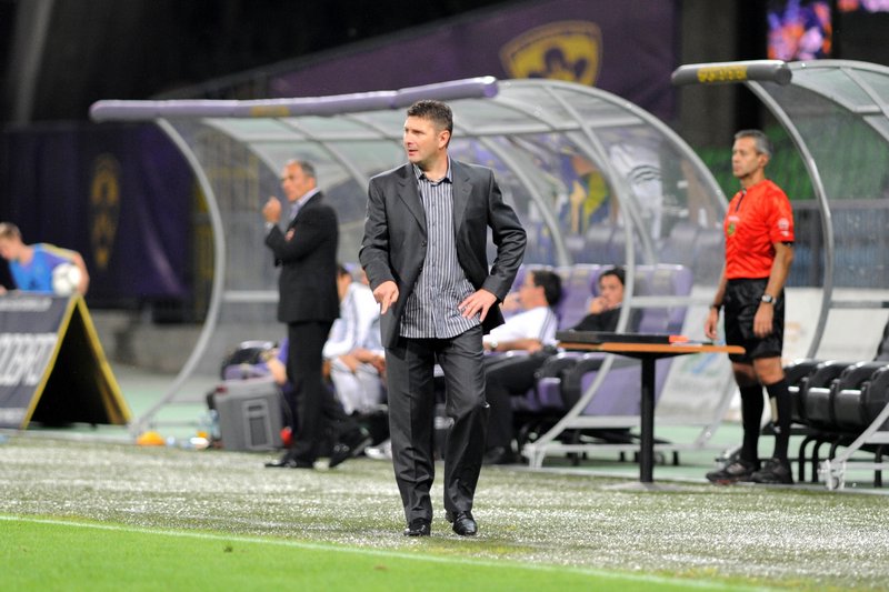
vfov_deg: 4.6
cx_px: 444
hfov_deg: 6.9
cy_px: 296
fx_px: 7406
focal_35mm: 300
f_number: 2.8
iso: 1600
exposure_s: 1/400
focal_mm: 300
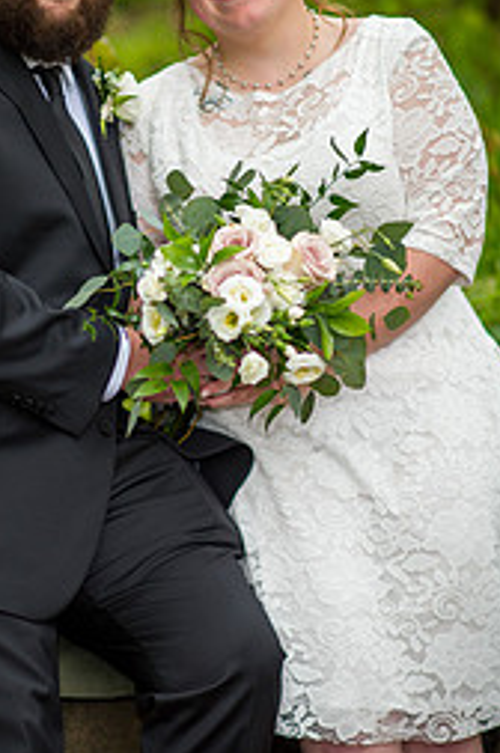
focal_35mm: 151
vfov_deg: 13.6
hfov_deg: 9.1
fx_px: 3154
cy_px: 369
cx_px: 147
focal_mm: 85
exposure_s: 1/2000
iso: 400
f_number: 1.4
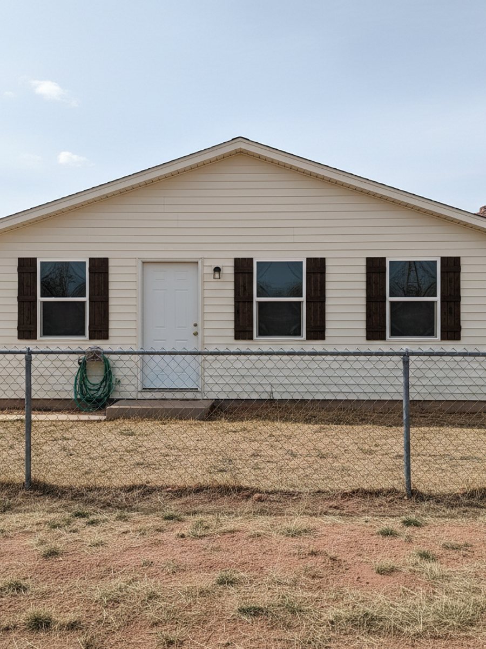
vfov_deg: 71.6
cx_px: 243
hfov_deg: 56.8
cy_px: 324
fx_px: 449
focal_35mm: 24
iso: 436
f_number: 1.68
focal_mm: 6.8
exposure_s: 1/661
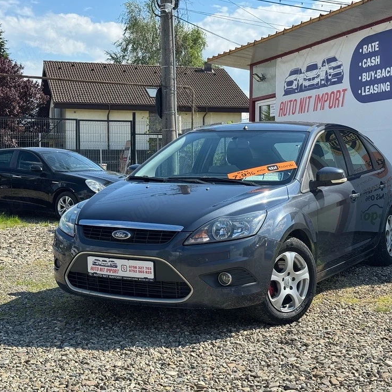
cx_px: 207
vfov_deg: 30.0
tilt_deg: -2.3
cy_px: 195
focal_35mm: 57
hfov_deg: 30.0
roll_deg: +0.5
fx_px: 730
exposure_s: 1/2513
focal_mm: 6.76
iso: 64
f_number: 1.78
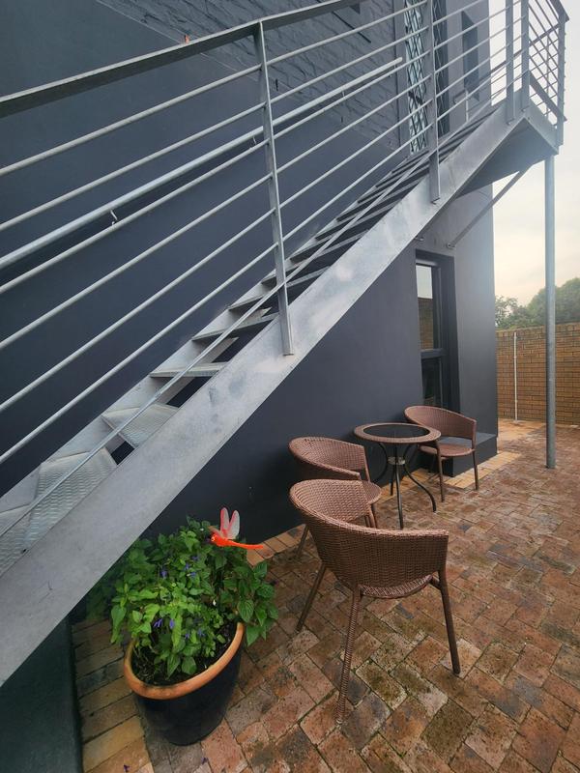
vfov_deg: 106.2
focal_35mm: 13
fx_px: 290
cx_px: 290
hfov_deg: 89.9
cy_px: 386
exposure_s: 1/451
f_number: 2.2
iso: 50
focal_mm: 2.2
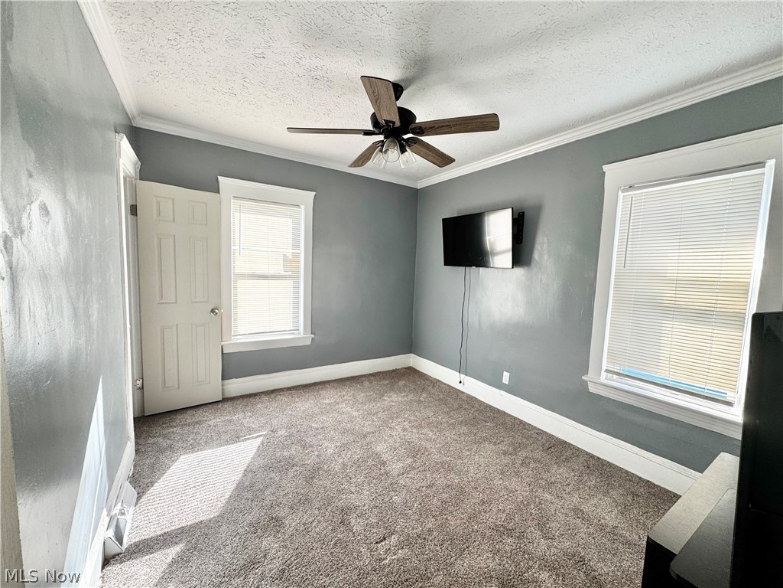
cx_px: 392
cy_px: 294
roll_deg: -1.9
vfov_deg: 85.7
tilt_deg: -4.0
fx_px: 317
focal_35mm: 14
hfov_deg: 102.1
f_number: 2.2
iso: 80
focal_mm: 2.22
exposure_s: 1/99
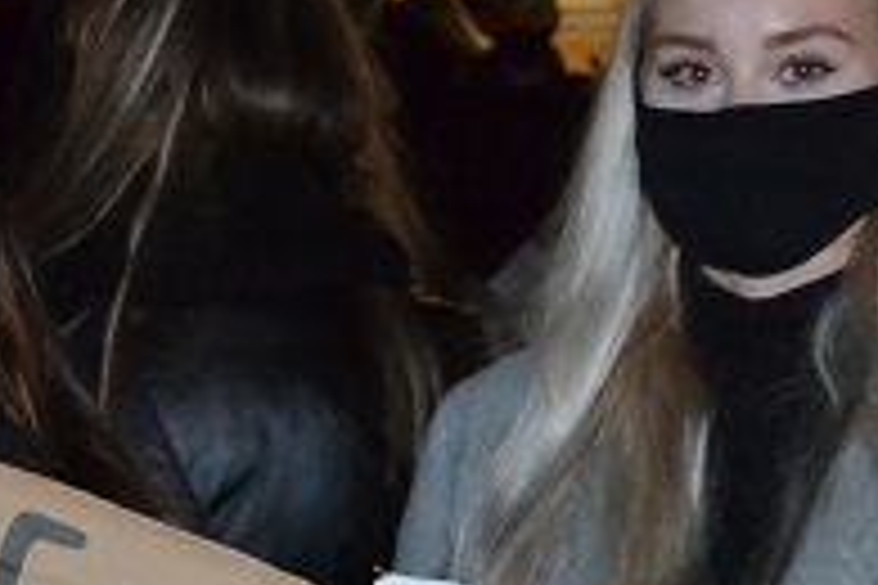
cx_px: -131
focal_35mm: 154
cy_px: 817
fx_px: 3757
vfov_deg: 8.7
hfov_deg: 13.0
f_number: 4
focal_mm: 25
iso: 3200
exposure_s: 1/60
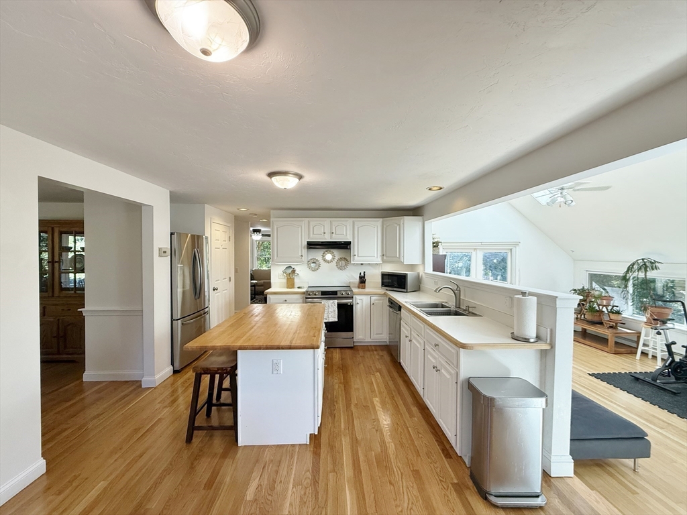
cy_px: 258
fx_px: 278
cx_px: 344
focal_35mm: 14
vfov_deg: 85.7
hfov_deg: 102.1
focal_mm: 2.22
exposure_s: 1/120
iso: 250
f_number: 2.2
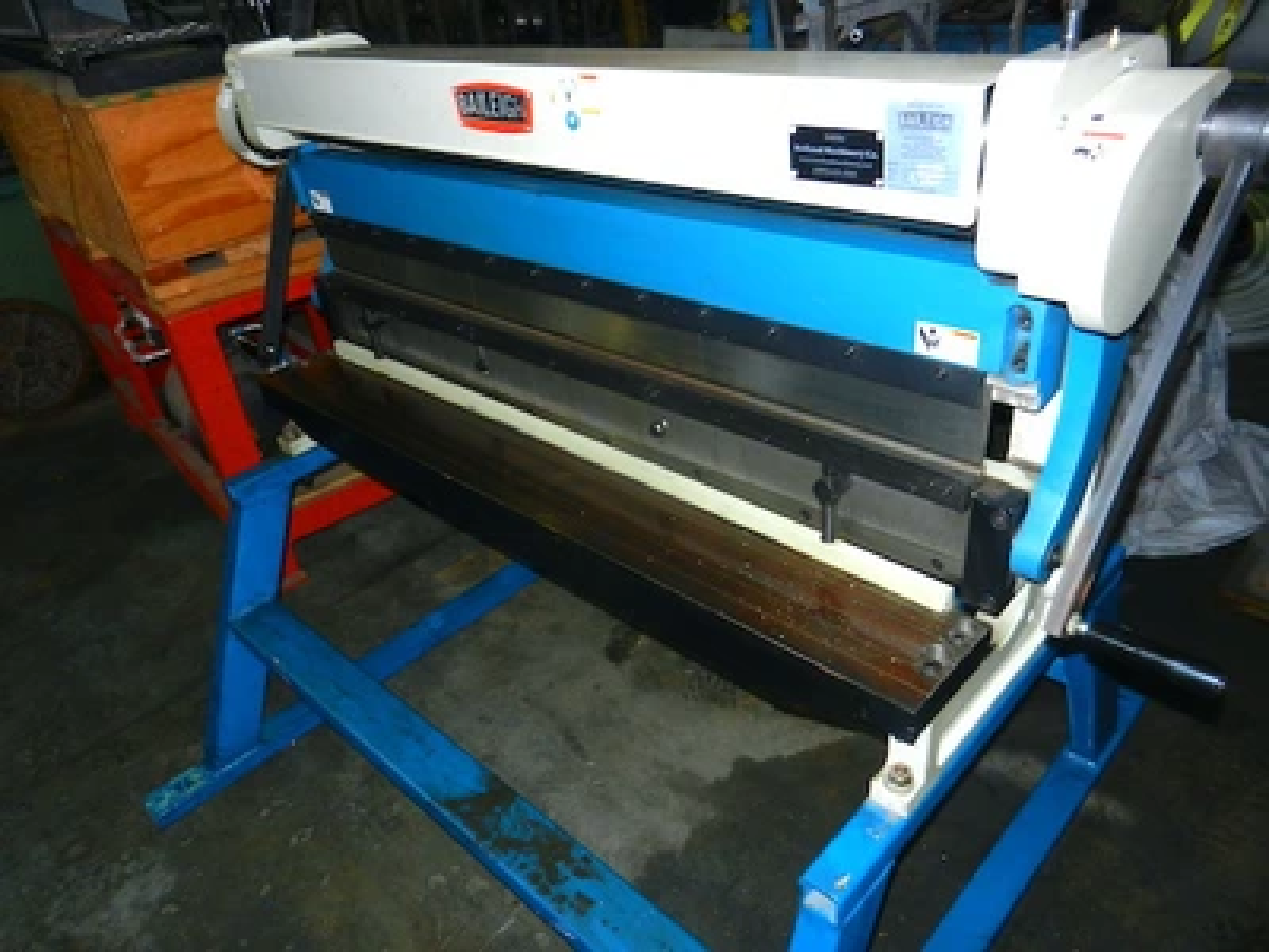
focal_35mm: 25
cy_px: 476
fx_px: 916
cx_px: 634
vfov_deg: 54.9
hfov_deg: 69.4
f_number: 3.5
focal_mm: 4.5
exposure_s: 1/30
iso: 200
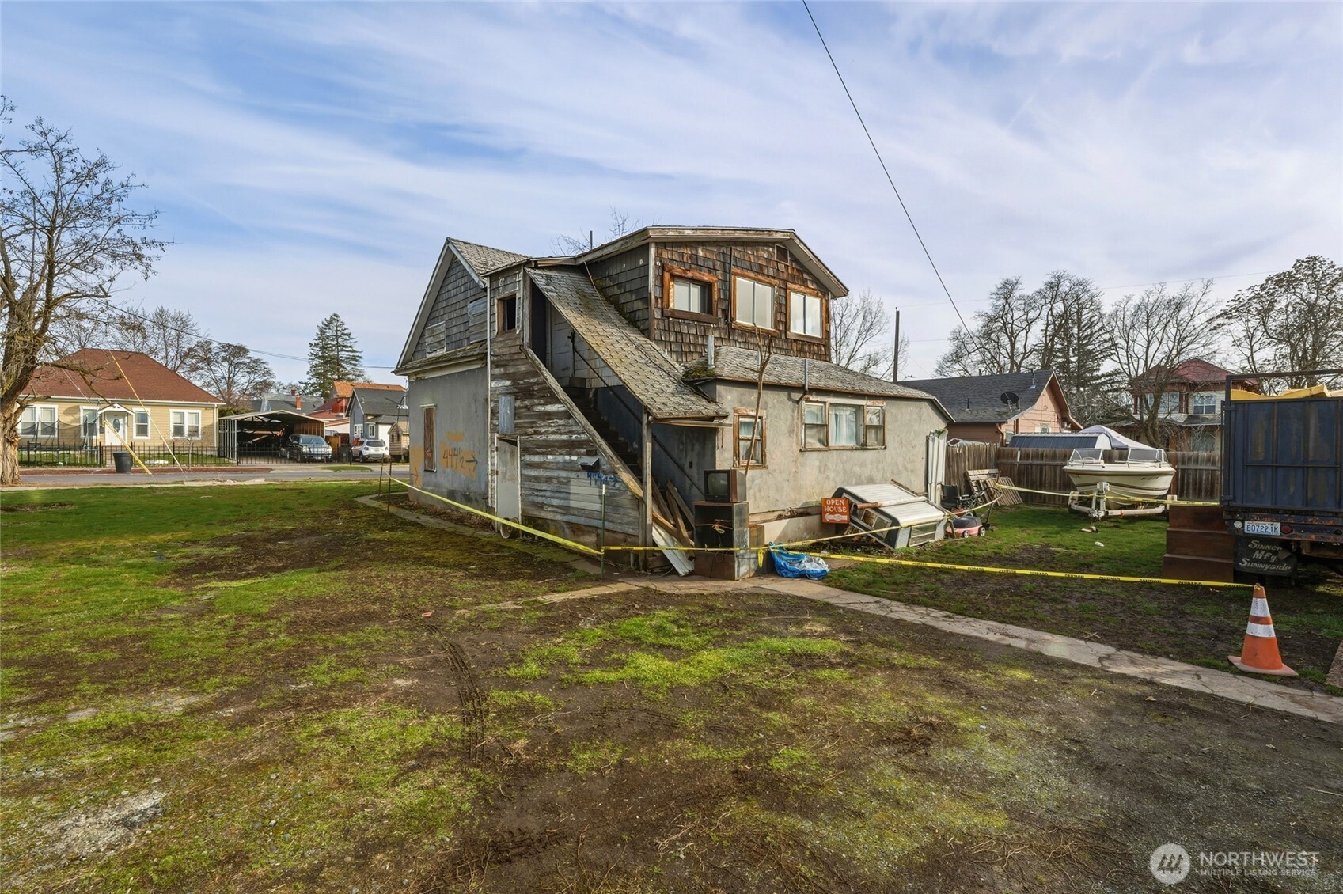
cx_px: 672
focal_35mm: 17
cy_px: 447
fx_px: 619
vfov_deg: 71.7
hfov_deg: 94.7
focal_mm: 16.6
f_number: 11
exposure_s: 1/2500
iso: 400
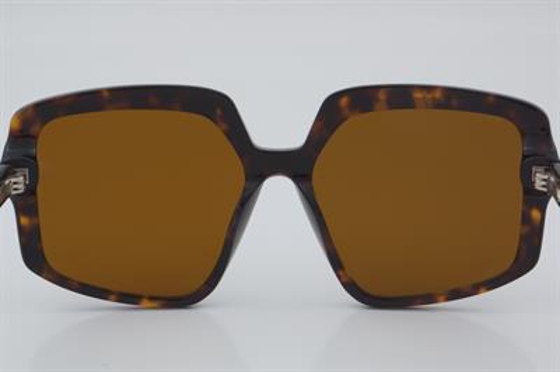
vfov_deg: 16.5
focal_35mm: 82
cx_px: 280
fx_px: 1282
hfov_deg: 24.6
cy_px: 186
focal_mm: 55
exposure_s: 1/4
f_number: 32
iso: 100
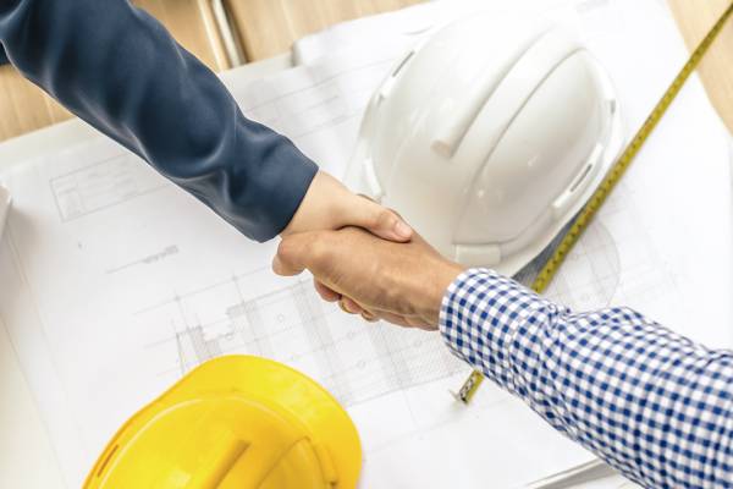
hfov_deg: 27.0
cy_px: 244
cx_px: 366
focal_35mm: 75
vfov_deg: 18.2
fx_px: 1527
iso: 100
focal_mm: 50
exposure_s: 1/160
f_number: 4
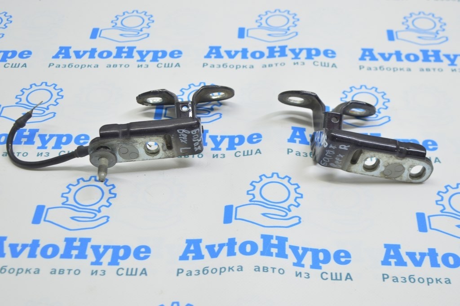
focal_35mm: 60
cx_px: 230
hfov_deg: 33.4
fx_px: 766
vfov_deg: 22.6
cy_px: 153
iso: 400
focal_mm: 40
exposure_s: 1/20
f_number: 5.6
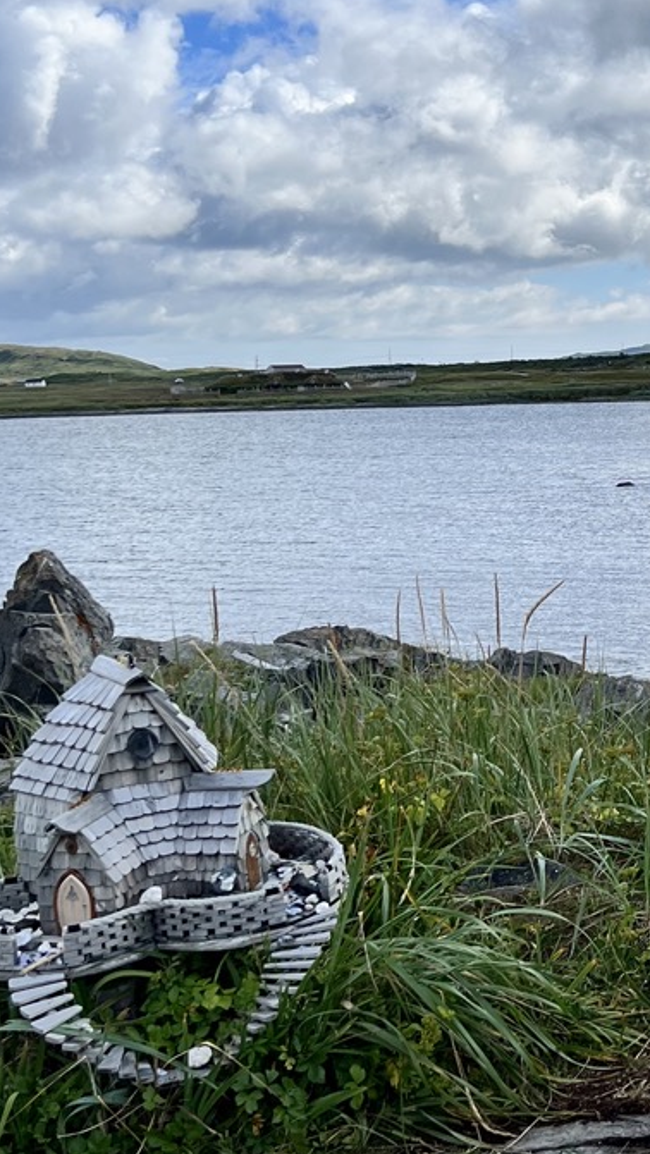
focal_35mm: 54
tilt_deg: -4.8
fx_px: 1653
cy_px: 478
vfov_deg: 38.4
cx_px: 655
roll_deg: +2.0
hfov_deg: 21.4
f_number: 1.5
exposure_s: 1/6993
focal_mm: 5.7
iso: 50
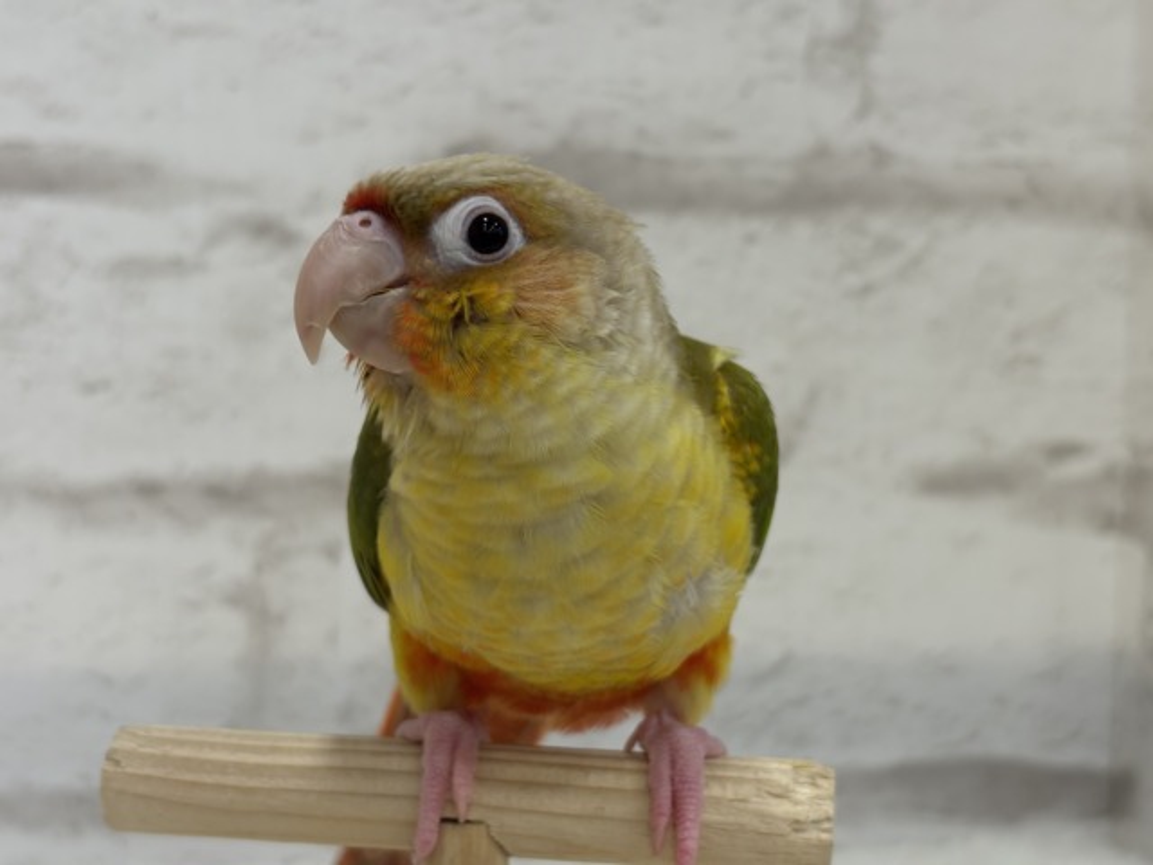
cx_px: 576
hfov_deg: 36.8
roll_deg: +0.7
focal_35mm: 52
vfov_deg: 28.0
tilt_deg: -1.1
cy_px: 432
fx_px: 1732
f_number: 1.6
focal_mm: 5.96
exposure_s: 1/100
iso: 80
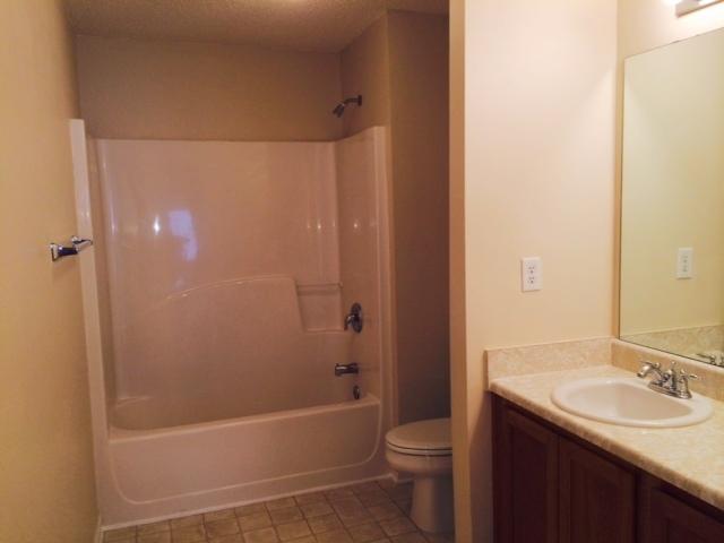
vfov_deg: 46.8
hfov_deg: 60.0
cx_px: 362
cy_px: 272
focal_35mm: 30
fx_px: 627
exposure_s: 1/33
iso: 32
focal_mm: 4.12
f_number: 2.2
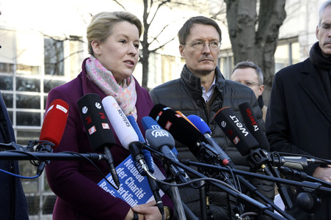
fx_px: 919
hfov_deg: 20.4
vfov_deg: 13.7
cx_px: 166
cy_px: 110
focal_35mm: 100
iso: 4000
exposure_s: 1/1000
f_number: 8
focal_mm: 100
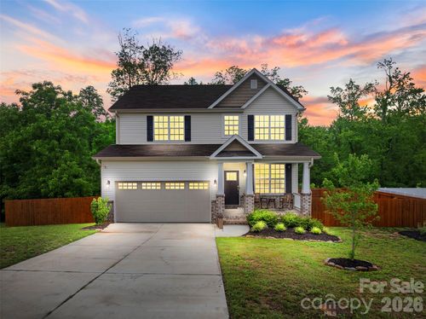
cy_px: 160
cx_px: 213
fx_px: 295
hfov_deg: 71.6
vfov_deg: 56.7
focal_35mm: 24
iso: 230
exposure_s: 1/1250
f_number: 2.8
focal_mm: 12.29
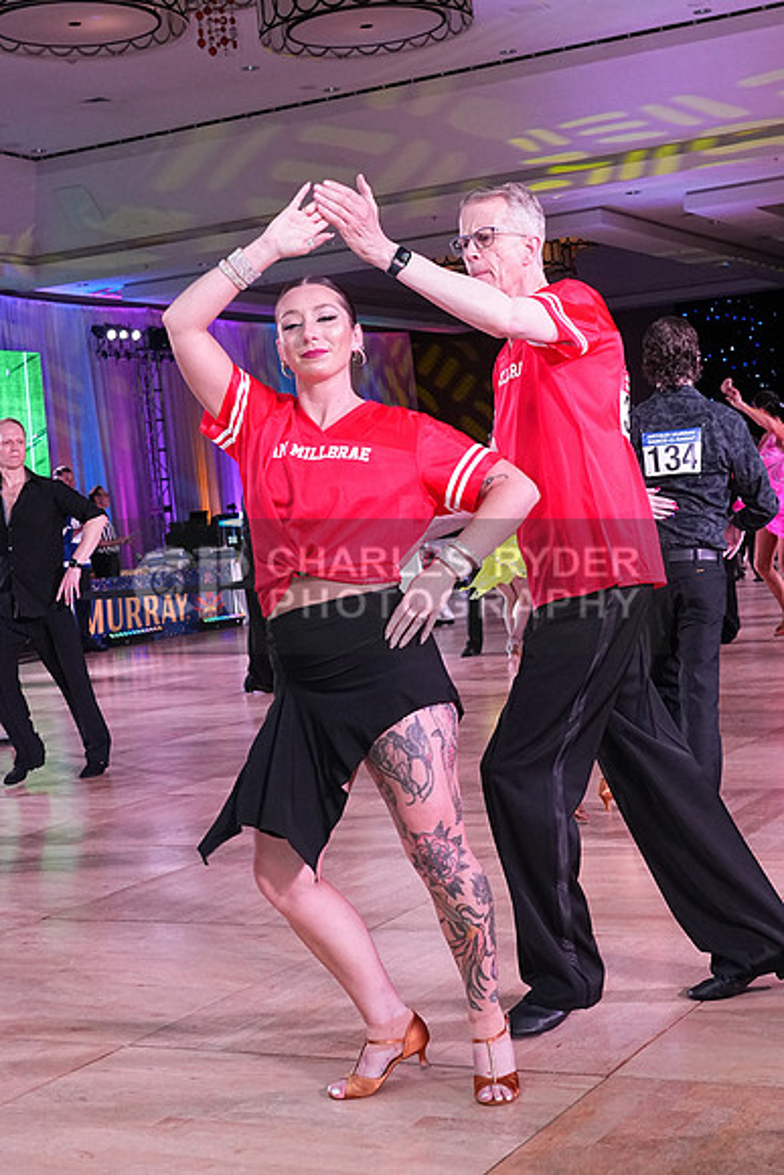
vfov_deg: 36.2
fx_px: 1795
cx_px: 392
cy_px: 588
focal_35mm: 55
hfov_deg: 24.6
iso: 2500
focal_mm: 37
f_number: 5.6
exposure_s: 1/320
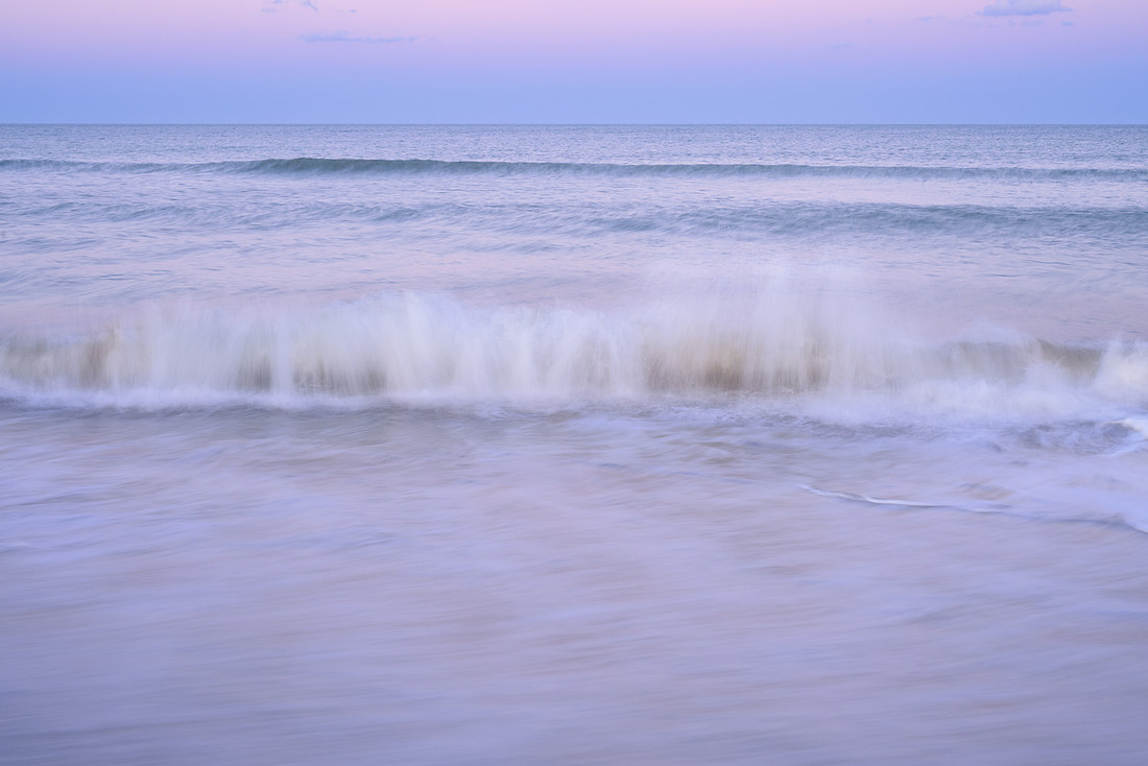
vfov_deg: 31.1
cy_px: 383
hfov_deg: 45.3
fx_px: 1375
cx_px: 574
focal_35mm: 43
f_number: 14
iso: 320
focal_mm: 43
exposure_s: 1/3
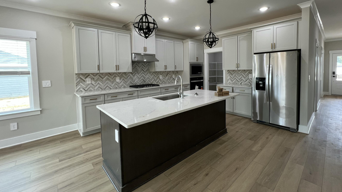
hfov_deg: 102.9
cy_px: 78
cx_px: 180
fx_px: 136
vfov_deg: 69.9
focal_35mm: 15
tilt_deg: -3.1
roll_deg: +1.0
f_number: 1.8
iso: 125
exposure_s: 1/120
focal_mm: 1.57
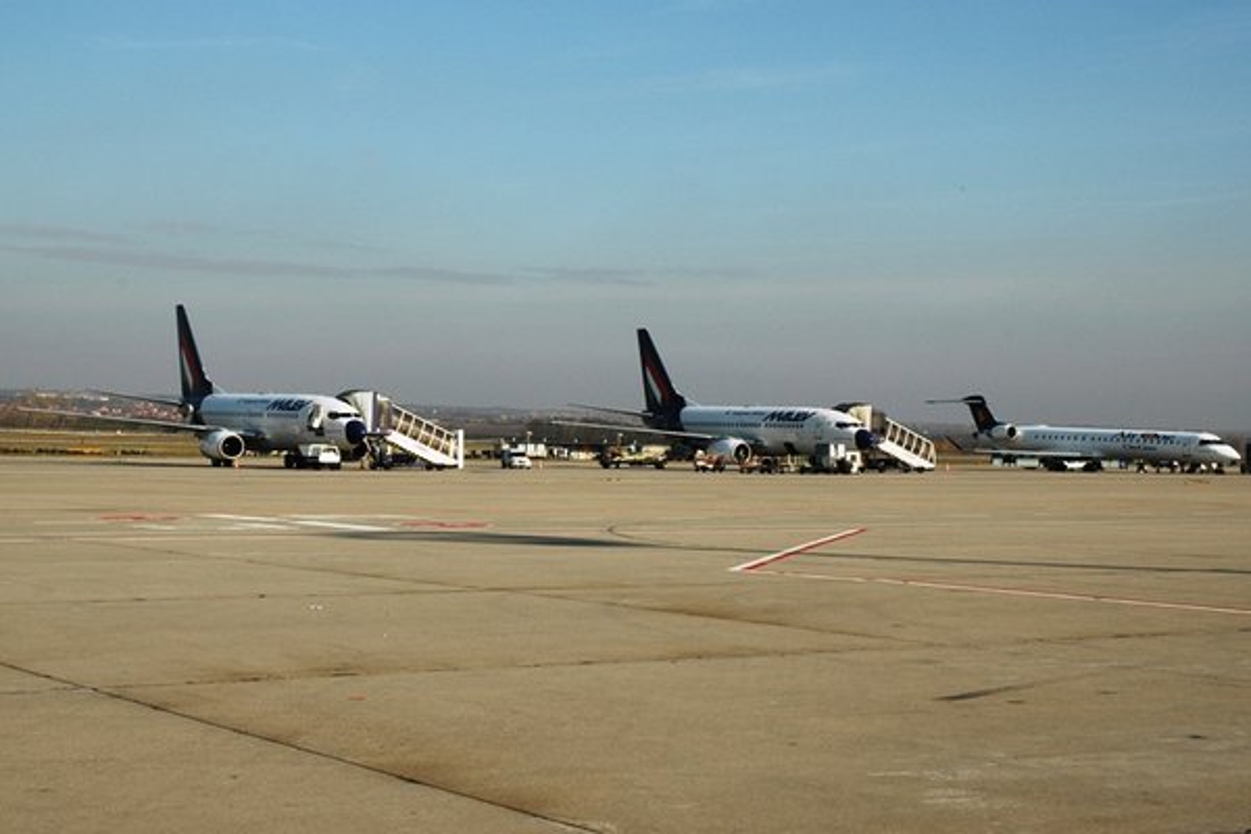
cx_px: 626
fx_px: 1981
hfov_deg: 35.1
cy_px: 417
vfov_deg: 23.8
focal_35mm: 57
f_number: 10
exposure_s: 1/400
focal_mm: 38
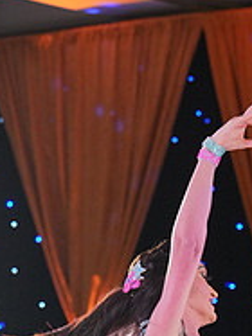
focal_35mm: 277
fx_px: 2692
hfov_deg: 5.3
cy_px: 514
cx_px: 296
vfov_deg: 7.0
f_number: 4
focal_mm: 93
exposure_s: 1/500
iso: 2500
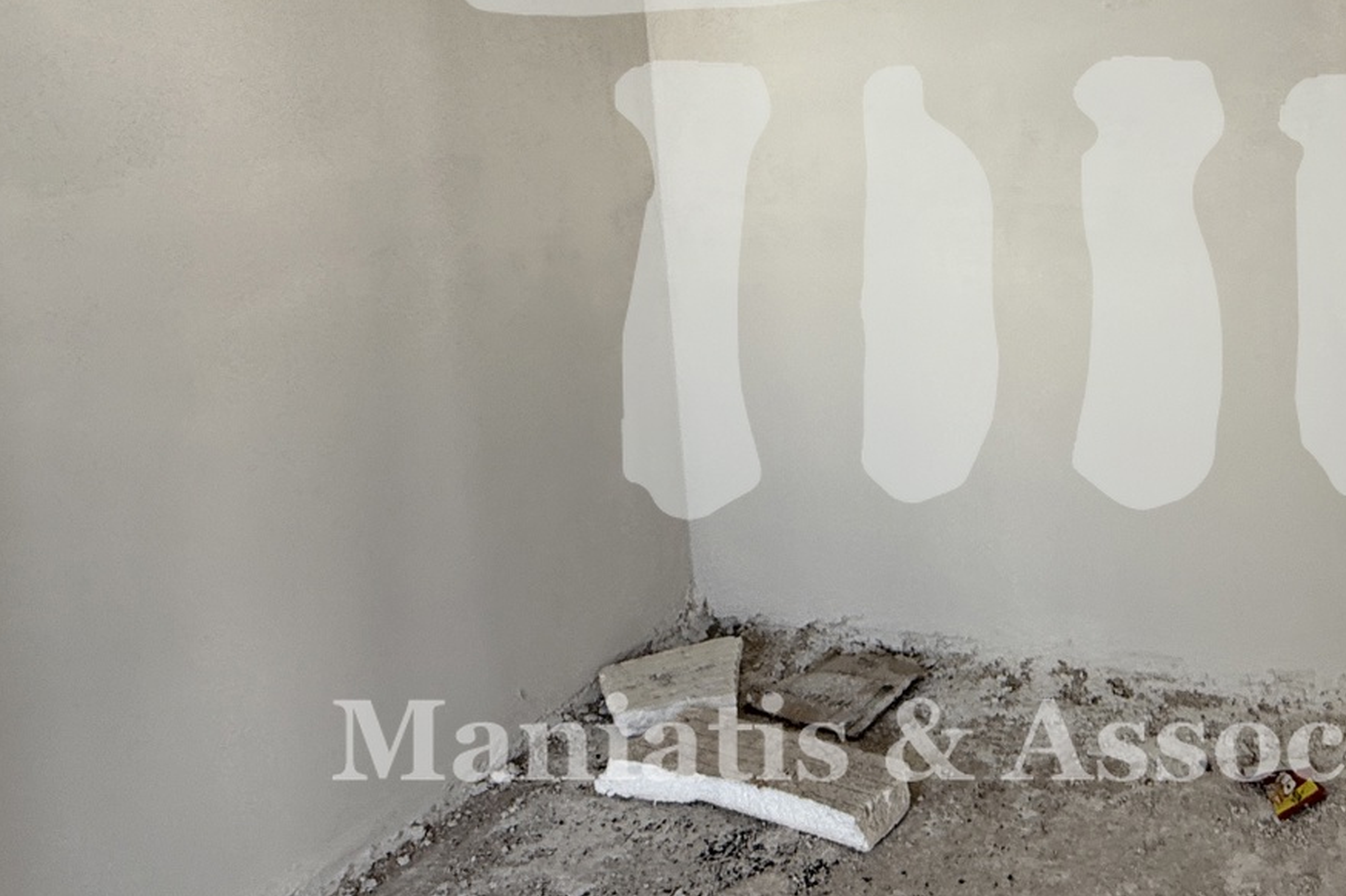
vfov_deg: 39.5
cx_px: 972
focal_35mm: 32
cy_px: 185
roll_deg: +2.3
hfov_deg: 56.5
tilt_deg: -10.5
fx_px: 1196
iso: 50
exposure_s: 1/135
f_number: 2.2
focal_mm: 2.22
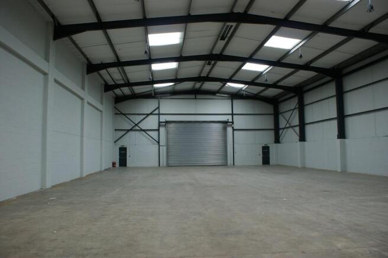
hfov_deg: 67.4
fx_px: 291
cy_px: 129
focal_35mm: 27
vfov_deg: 47.8
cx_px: 194
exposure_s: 1/40
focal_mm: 18
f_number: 4.5
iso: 100
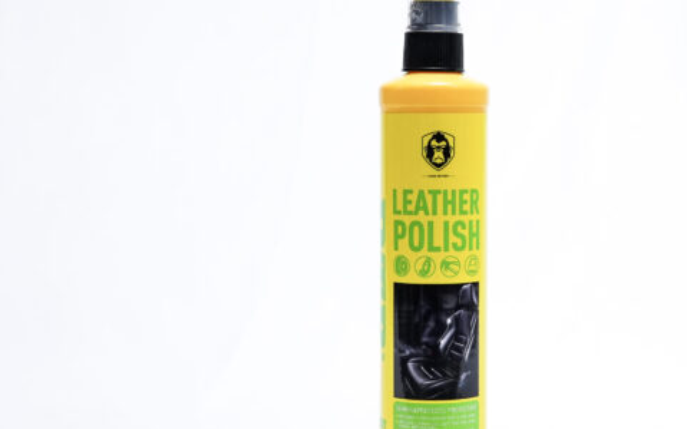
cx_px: 455
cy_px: 221
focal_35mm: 82
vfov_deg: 15.9
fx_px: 1535
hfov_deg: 25.1
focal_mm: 55
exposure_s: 1/250
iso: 3200
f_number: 8
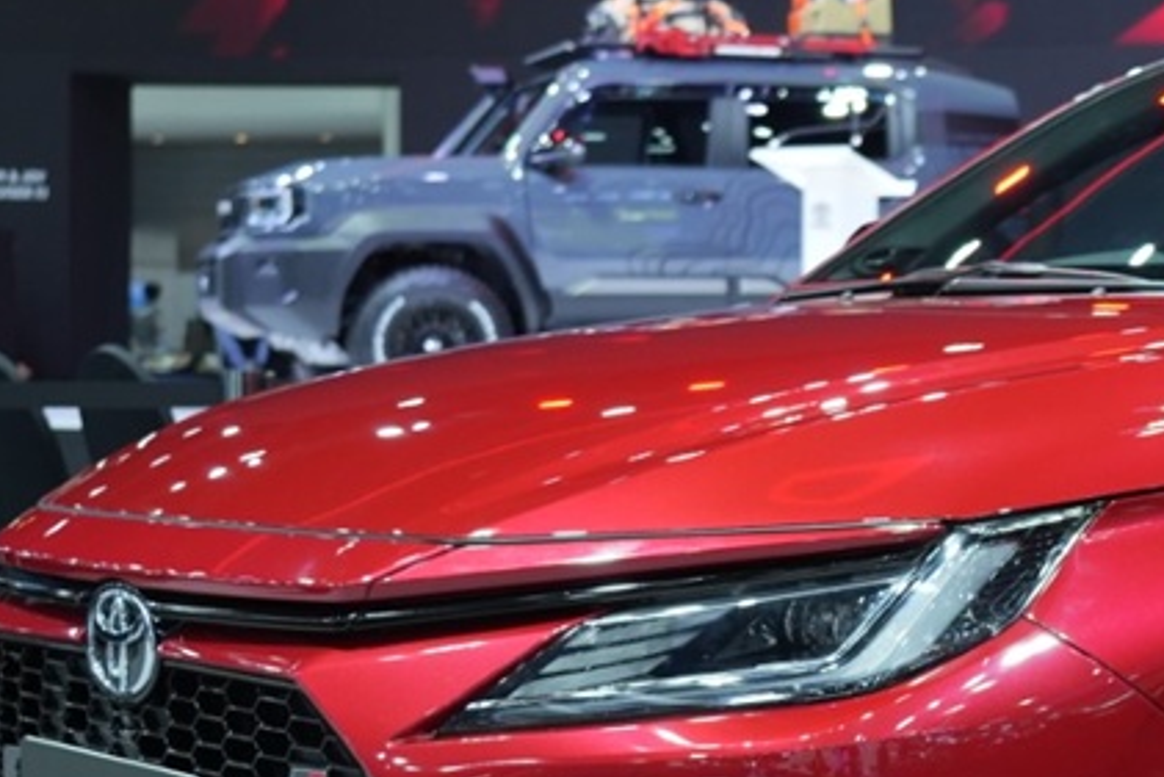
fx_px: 3040
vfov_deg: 14.5
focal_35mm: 94
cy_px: 528
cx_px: 1366
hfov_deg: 20.4
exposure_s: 1/125
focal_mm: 33
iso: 1000
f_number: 4
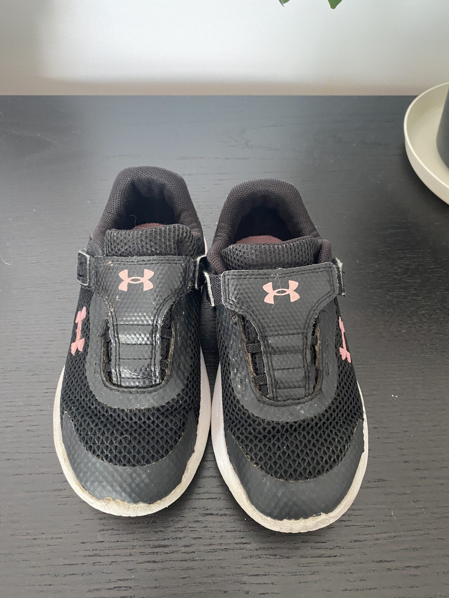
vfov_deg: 67.3
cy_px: 299
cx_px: 224
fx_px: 450
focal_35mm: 26
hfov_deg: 53.1
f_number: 1.8
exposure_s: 1/60
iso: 320
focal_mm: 4.25
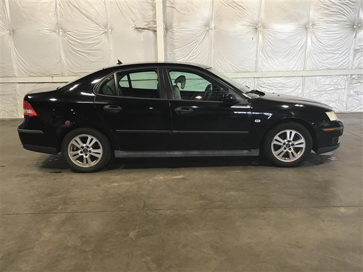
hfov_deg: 58.4
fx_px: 325
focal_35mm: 31
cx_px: 182
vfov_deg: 45.4
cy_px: 136
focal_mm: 3.3
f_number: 2.4
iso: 64
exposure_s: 1/30
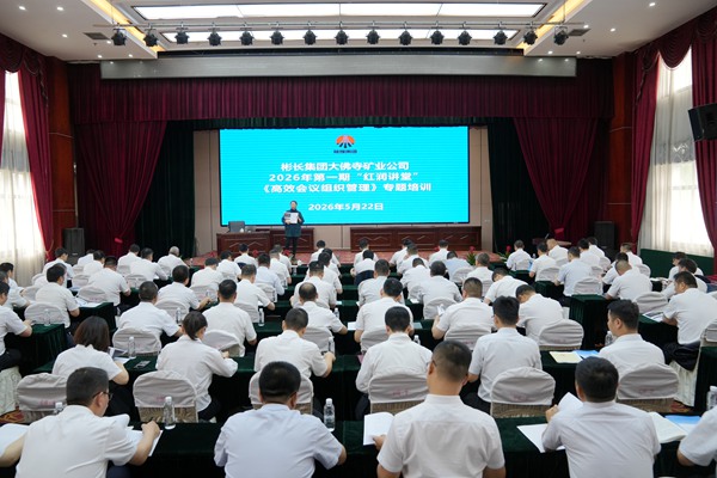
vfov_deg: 49.6
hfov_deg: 69.4
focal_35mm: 26
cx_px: 358
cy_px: 239
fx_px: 518
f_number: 4.5
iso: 1250
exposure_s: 1/125
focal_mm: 26
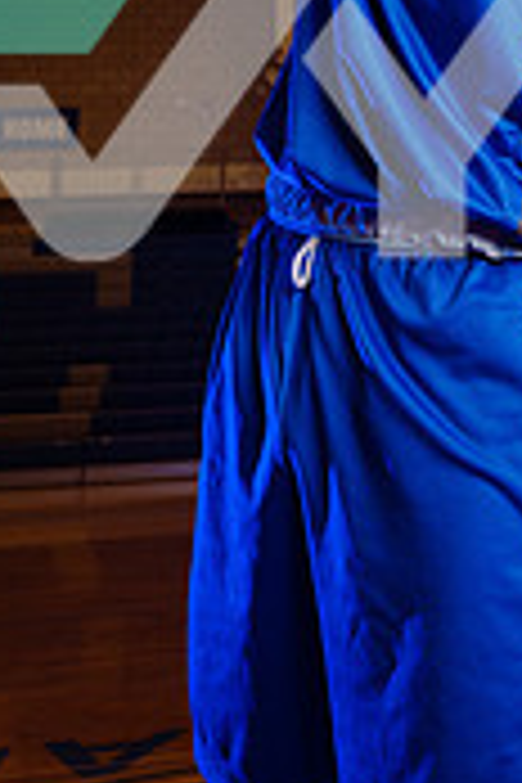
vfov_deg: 27.7
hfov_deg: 21.1
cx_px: 540
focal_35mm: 62
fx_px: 1348
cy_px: -194
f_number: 7.1
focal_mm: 24
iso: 400
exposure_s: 1/250
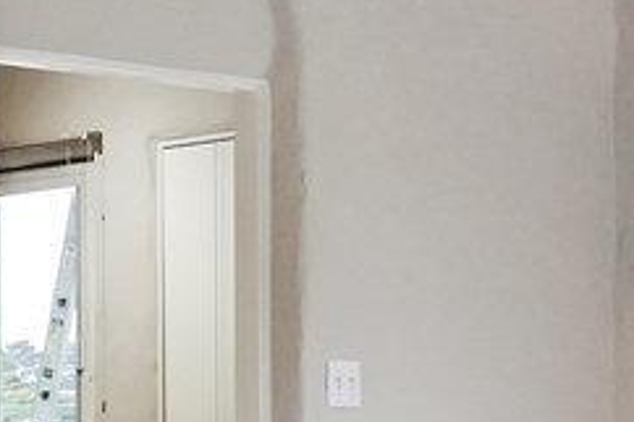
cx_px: -558
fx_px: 2094
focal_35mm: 119
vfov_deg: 11.4
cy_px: 430
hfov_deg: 14.7
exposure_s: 1/80
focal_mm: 16
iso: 800
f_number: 11
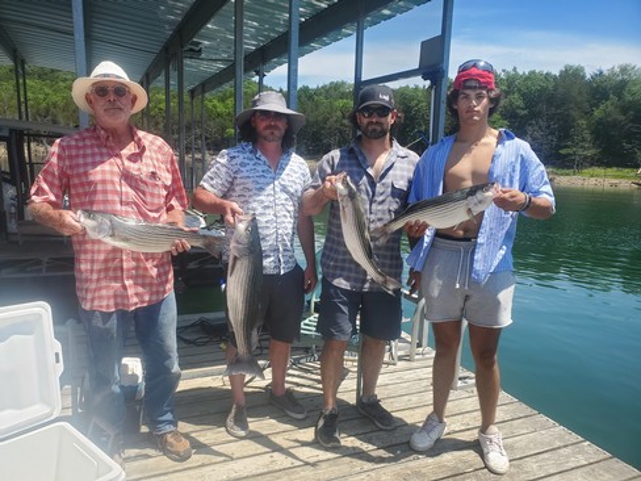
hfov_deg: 67.3
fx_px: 481
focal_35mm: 26
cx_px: 320
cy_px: 240
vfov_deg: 53.1
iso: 50
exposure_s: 1/1076
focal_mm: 4.3
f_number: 2.4
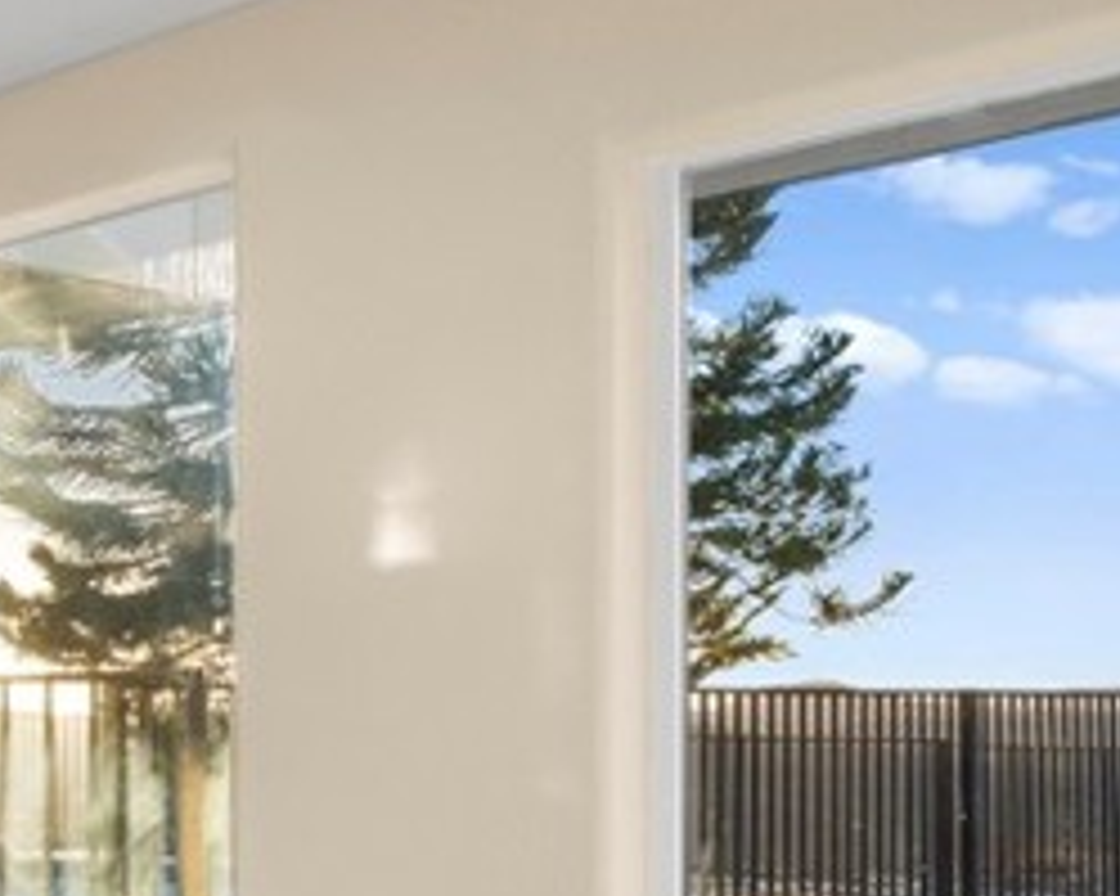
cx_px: -742
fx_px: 1789
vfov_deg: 27.6
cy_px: 700
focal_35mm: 54
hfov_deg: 23.6
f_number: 8
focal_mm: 14
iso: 1600
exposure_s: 1/40
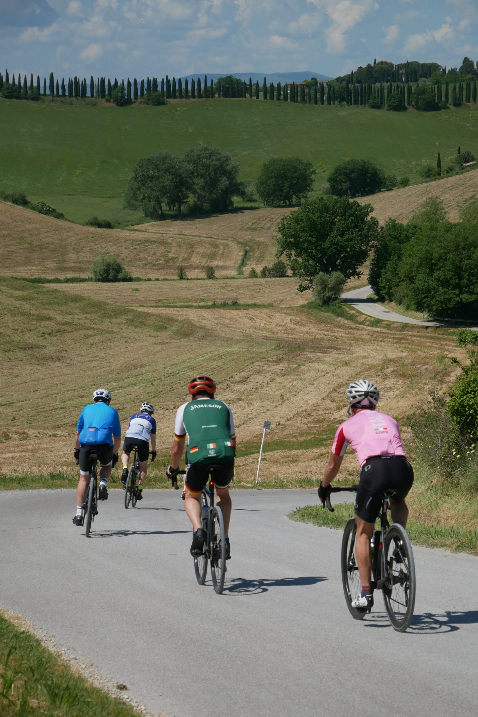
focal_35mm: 119
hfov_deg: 11.5
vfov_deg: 17.2
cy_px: 358
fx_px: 2370
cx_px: 262
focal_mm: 57
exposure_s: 1/2000
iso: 250
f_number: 5.6
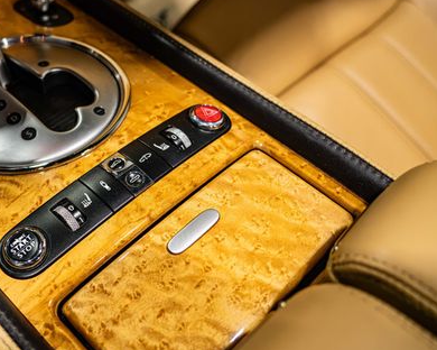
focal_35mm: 37
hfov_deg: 47.3
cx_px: 110
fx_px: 479
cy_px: 191
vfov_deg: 40.1
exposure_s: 1/100
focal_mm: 24
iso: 1250
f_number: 4
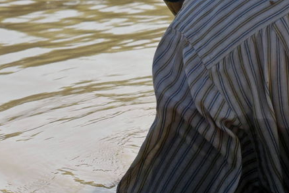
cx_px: 544
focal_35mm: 210
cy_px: -115
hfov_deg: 9.3
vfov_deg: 6.4
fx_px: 1686
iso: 800
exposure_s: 1/1600
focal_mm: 48
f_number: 9
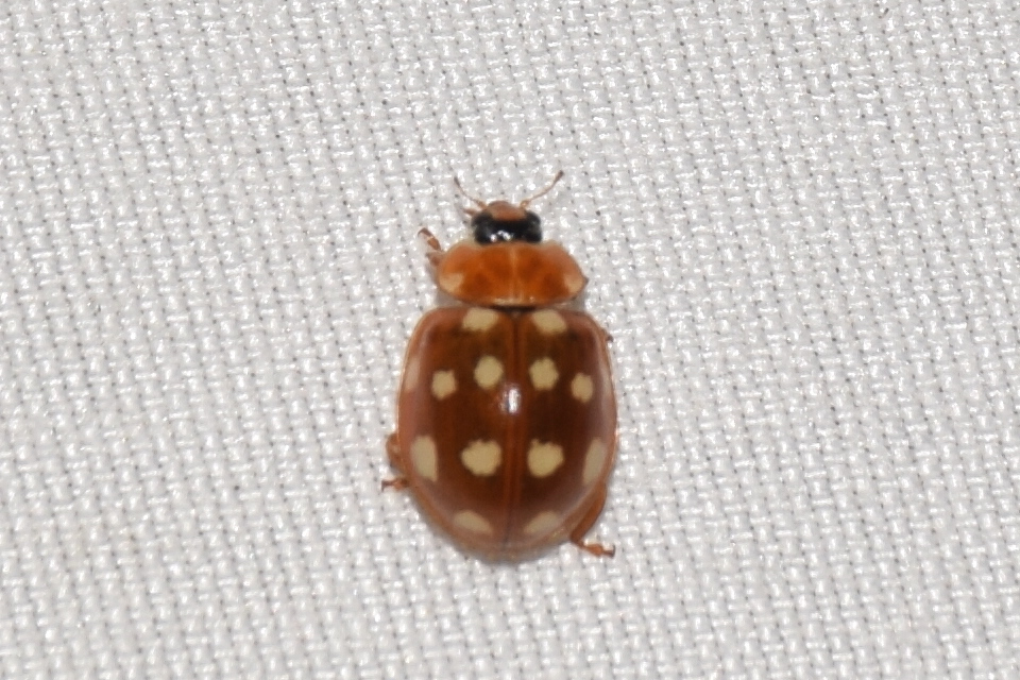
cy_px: 340
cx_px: 510
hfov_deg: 9.8
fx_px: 5950
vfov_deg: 6.5
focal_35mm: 210
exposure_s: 1/160
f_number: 13
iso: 100
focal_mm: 140
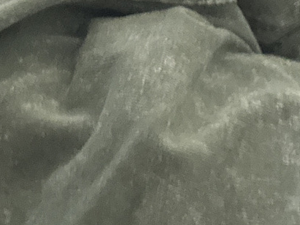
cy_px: -263
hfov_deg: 16.3
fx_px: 970
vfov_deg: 11.5
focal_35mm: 112
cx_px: -127
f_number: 1.9
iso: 320
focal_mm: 2.69
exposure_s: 1/49
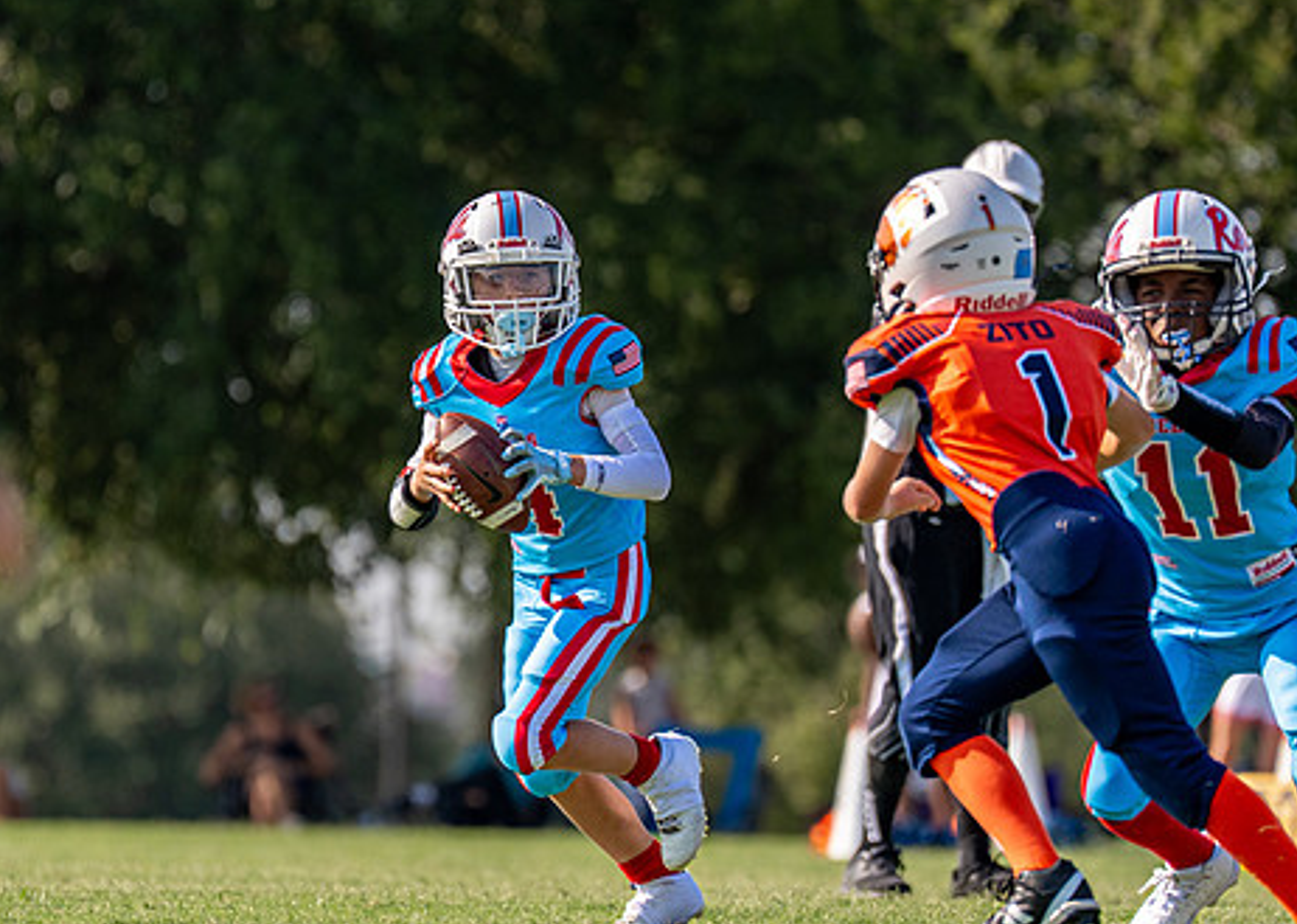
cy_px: 432
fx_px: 16706
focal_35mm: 454
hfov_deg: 4.4
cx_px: 523
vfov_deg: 3.2
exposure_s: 1/2500
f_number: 2.8
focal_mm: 200
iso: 160
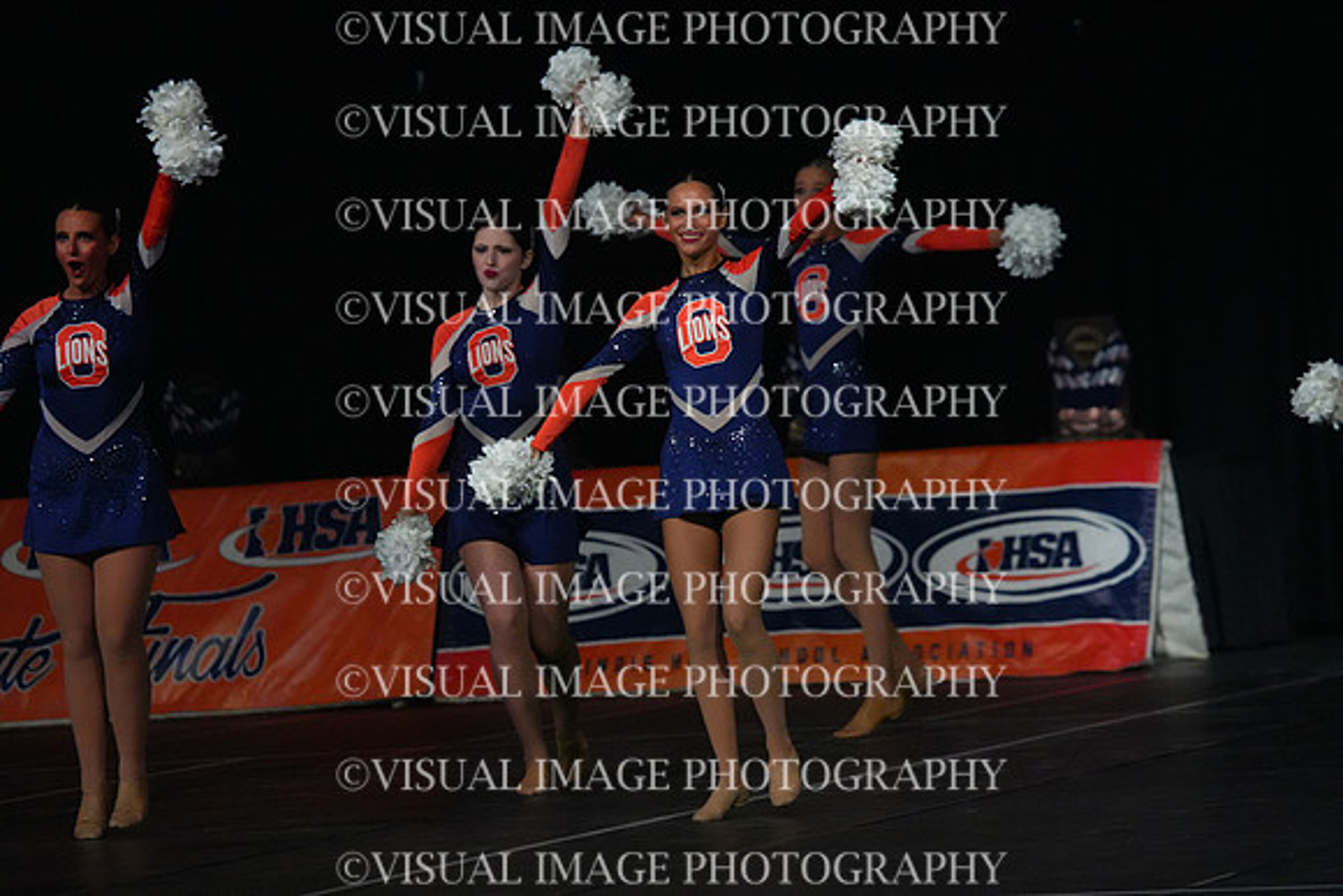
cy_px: 448
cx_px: 672
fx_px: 8768
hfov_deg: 8.8
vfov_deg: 5.9
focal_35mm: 235
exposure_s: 1/1000
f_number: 5
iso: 12800
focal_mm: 235
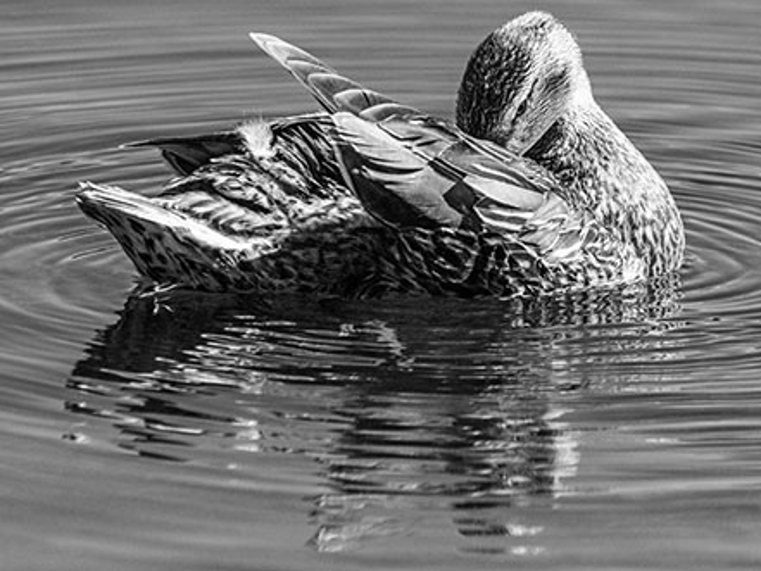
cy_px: 286
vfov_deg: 1.6
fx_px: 20363
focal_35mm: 926
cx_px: 404
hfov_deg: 2.1
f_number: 12
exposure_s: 1/4000
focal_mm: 850
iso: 1600
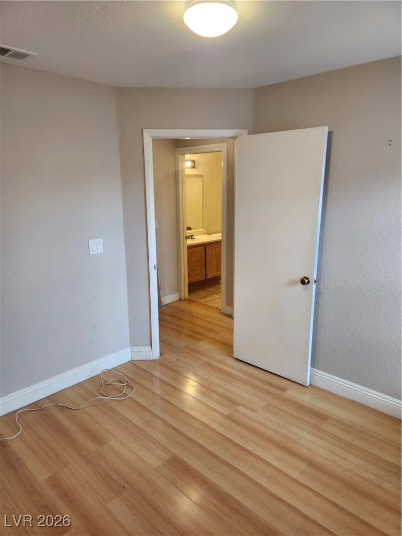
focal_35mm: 23
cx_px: 201
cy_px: 268
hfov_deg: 58.9
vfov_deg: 73.9
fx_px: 356
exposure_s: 1/120
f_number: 1.8
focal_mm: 5.4
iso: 160
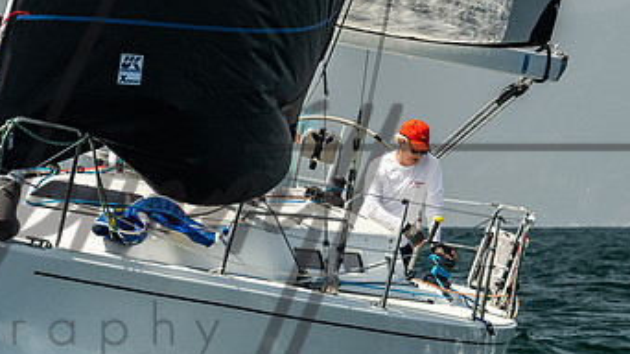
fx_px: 7280
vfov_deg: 2.8
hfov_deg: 5.0
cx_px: 211
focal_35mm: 436
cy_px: 97
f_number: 6.3
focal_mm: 130
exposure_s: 1/1000
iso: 320
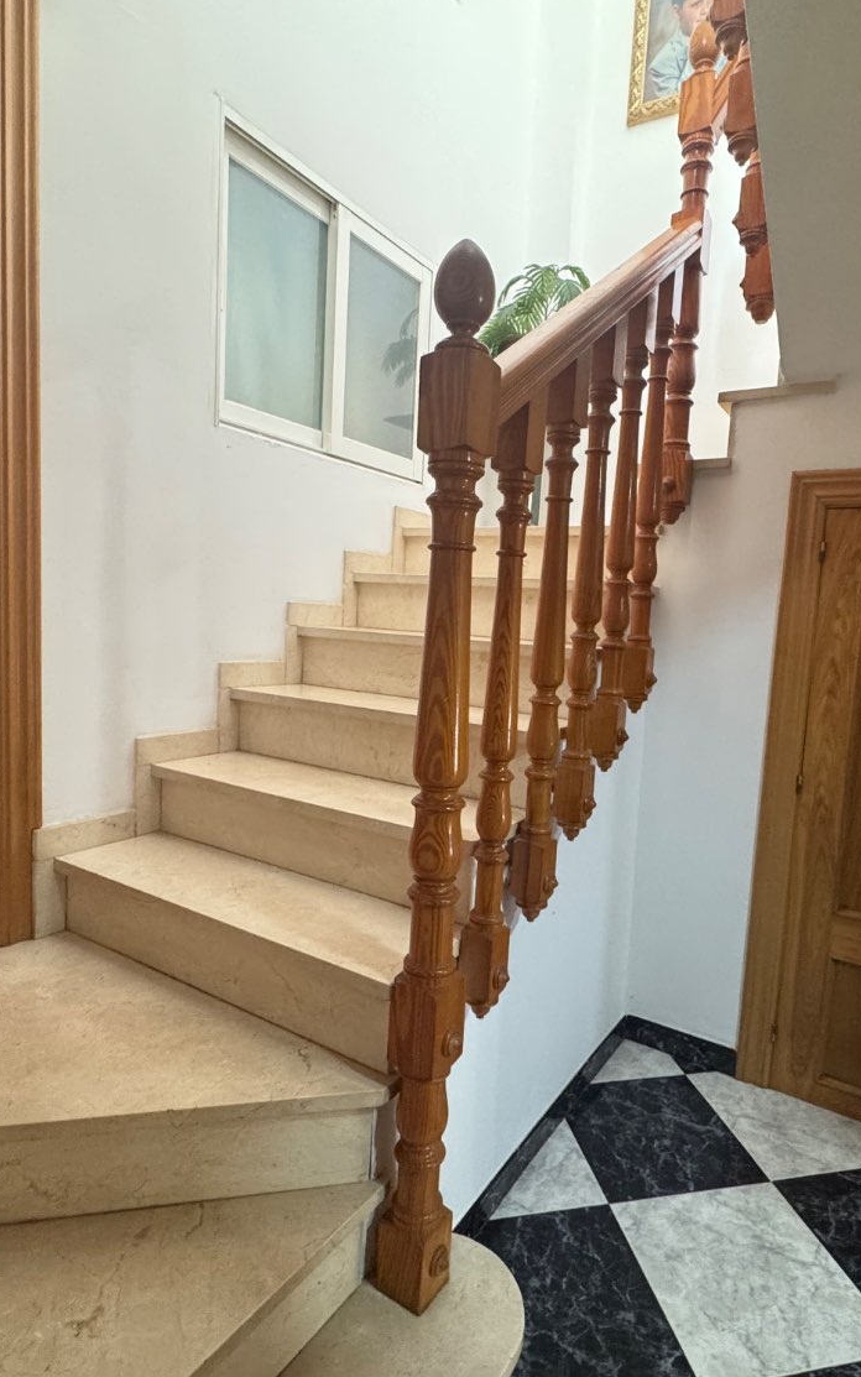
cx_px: 478
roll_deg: -1.9
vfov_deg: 85.1
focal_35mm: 20
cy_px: 688
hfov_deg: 59.5
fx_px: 751
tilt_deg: -4.1
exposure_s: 1/60
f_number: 2.2
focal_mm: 2.22
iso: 500
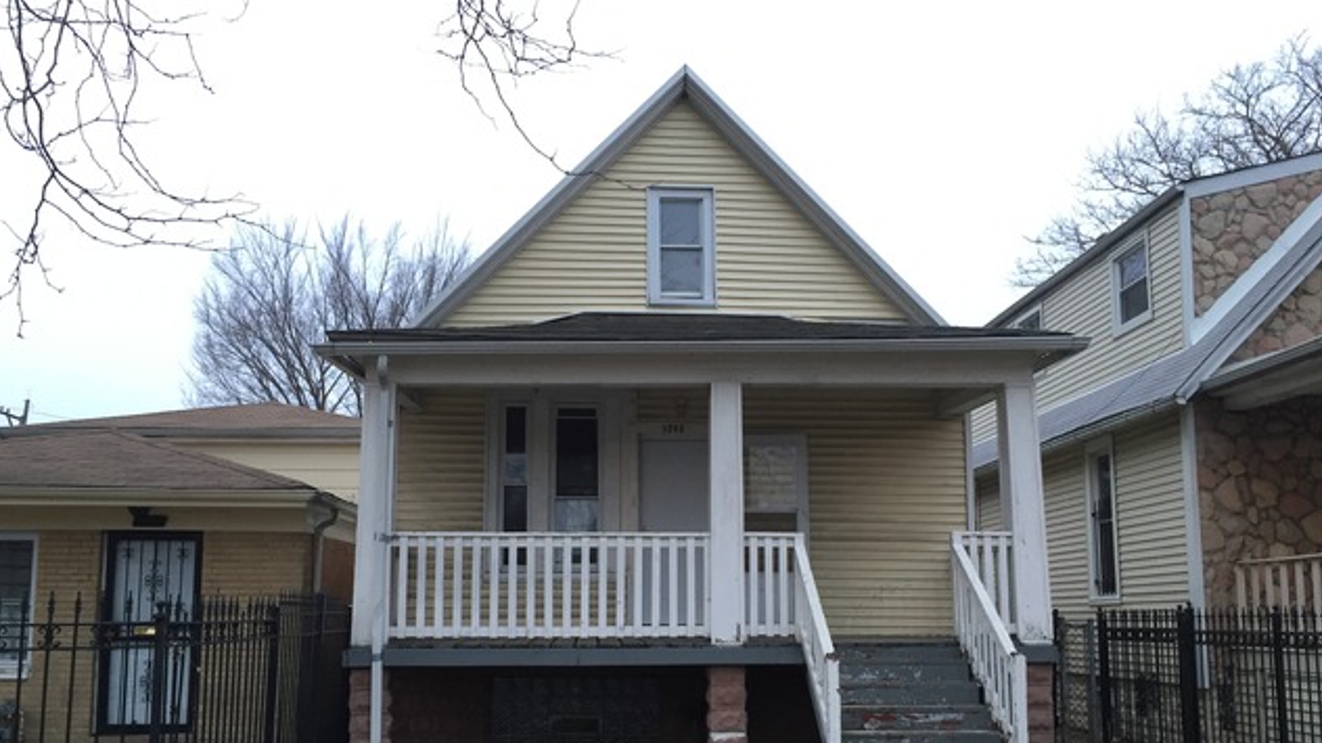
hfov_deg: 61.0
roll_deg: +0.9
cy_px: 486
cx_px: 661
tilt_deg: +6.9
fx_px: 1121
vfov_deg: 36.3
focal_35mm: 32
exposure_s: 1/30
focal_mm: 4.15
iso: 64
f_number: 2.2
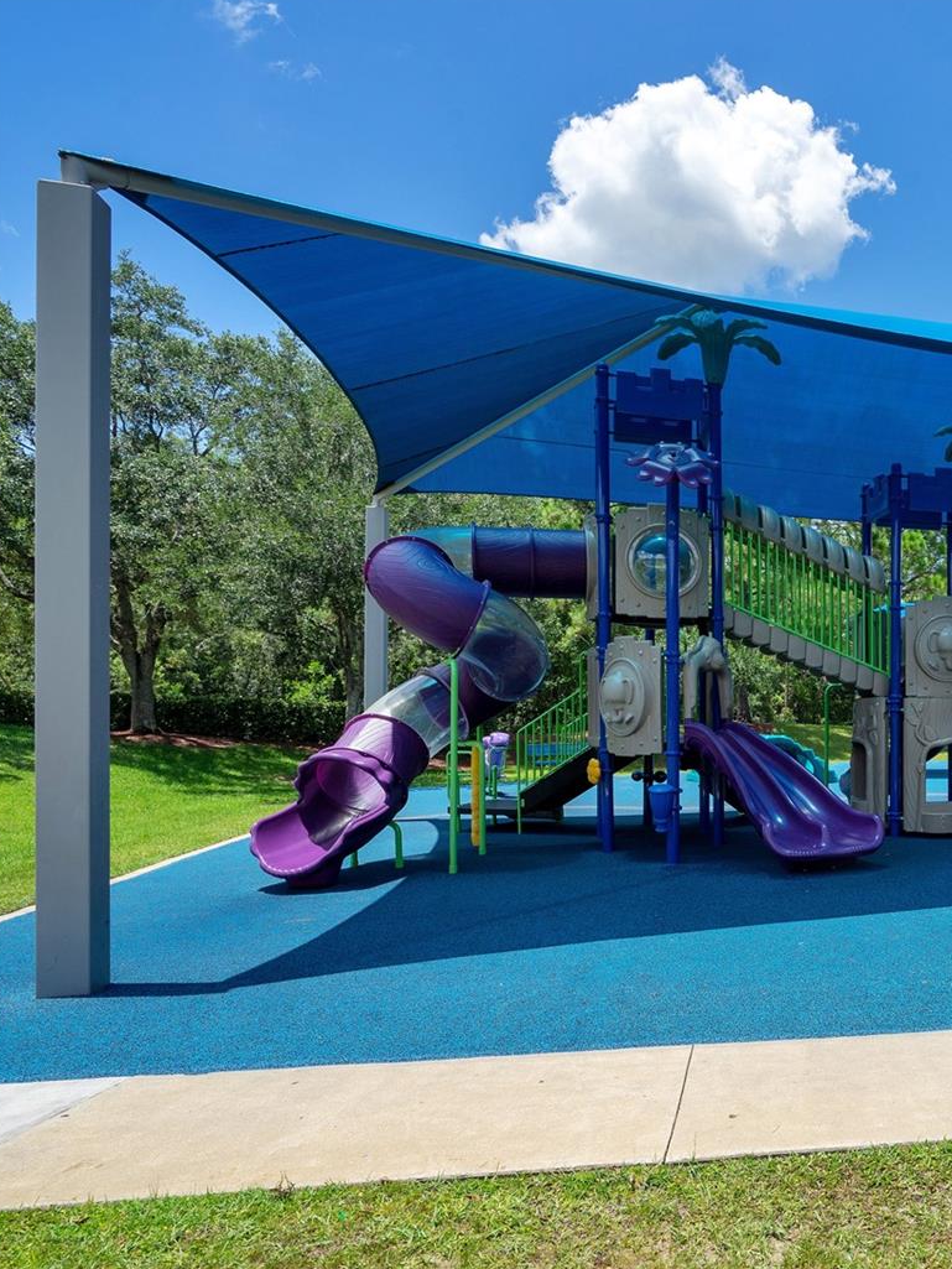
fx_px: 880
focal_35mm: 24
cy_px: 643
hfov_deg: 46.6
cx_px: 972
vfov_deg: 71.6
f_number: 11
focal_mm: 16
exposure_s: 1/160
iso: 100
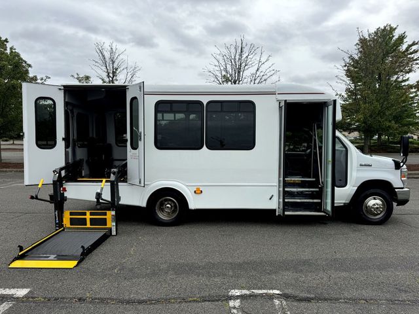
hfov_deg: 71.6
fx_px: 291
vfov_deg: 56.8
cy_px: 157
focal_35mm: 24
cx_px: 210
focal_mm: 6.76
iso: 80
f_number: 1.78
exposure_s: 1/3802
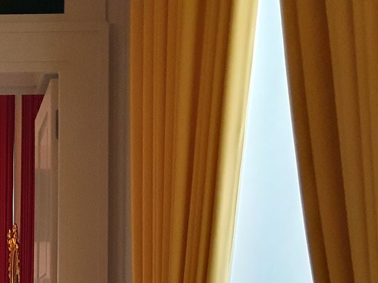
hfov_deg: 25.2
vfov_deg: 20.2
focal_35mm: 67
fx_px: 732
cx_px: -108
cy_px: 359
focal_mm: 4.3
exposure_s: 1/100
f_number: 1.5
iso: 320
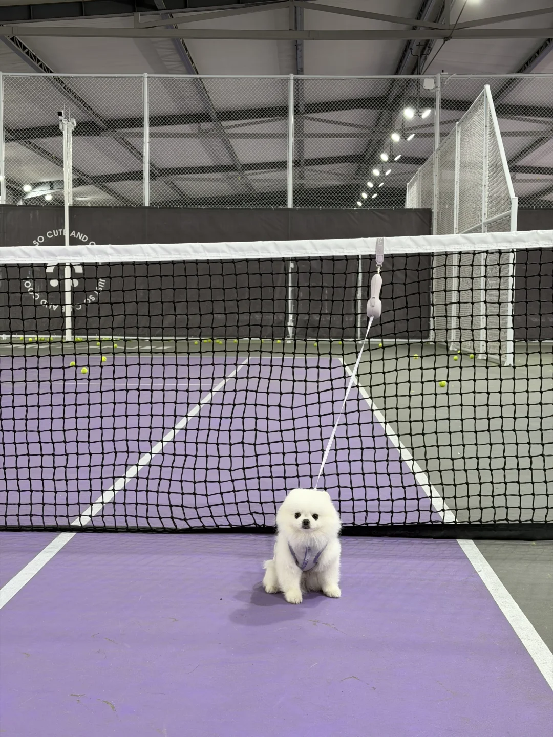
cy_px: 368
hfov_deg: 30.3
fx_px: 1022
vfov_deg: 39.7
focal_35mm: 48
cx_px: 276
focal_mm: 6.76
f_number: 1.78
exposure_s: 1/50
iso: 64
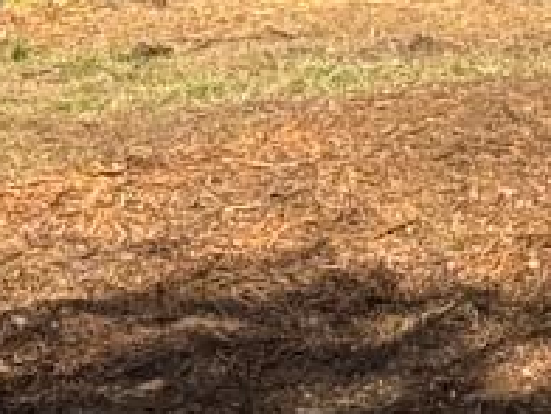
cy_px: -559
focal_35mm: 368
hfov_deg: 5.4
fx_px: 5858
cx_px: 323
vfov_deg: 4.0
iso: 64
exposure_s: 1/4049
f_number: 1.78
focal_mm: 6.76
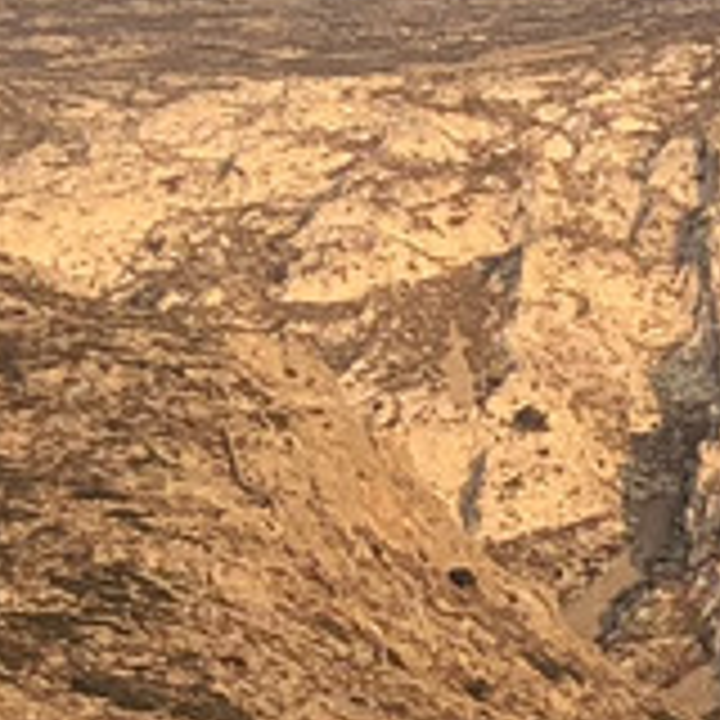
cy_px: 796
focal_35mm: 248
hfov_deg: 6.9
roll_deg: -0.3
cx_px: 1143
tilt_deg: +6.8
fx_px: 5836
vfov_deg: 7.0
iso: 20
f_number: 1.8
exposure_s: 1/378
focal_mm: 4
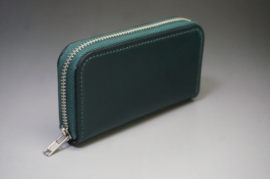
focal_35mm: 62
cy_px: 90
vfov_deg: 22.0
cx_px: 135
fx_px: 461
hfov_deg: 32.7
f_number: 5.6
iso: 3200
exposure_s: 1/100
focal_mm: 41
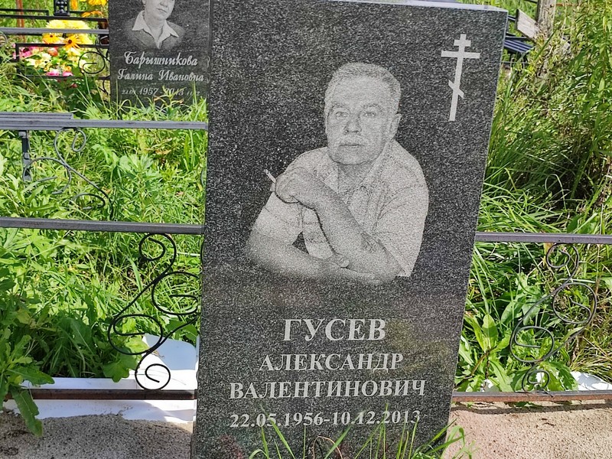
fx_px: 442
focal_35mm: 25
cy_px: 230
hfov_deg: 69.4
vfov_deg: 54.9
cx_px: 306
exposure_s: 1/561
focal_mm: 6.04
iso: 50
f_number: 1.9
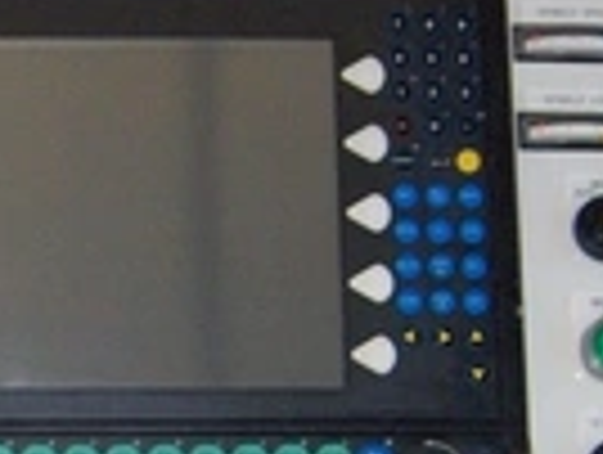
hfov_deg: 16.5
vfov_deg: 12.6
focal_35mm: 116
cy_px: 506
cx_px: -25
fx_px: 2024
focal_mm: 8
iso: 100
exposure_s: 1/60
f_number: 2.8
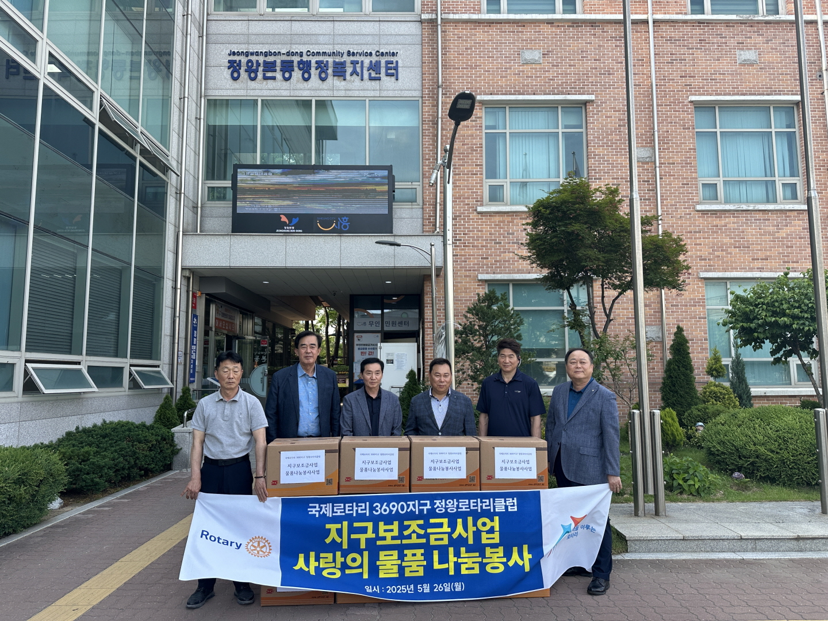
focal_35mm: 24
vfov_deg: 56.8
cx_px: 414
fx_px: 574
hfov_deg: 71.6
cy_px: 310
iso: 80
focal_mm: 6.86
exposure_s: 1/704
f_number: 1.78
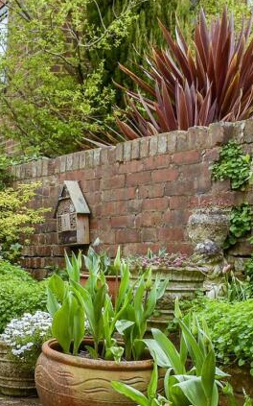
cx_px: -141
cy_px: 247
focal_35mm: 74
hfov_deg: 16.0
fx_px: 817
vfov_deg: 27.8
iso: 200
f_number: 8
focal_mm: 20
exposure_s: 1/125
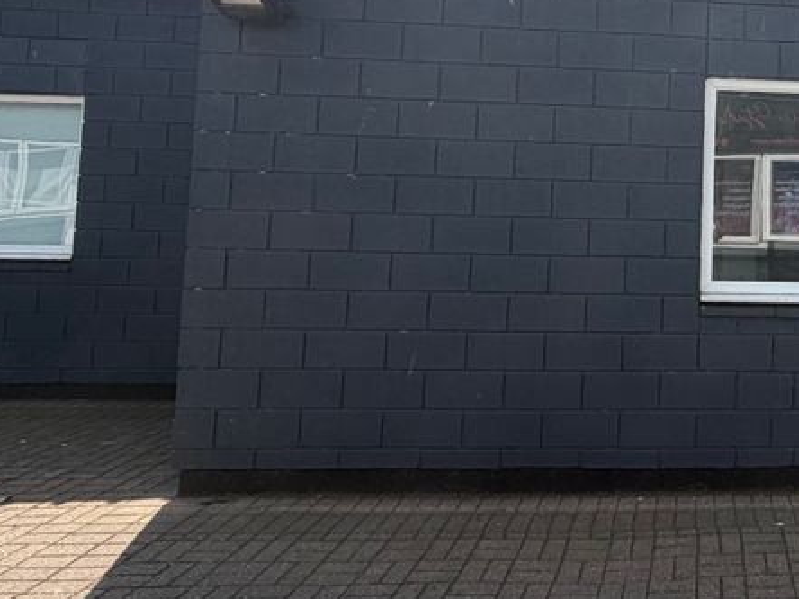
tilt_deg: +4.2
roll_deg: -0.9
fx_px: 808
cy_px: 161
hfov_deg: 45.2
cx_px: 785
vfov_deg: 39.8
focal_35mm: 35
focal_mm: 2.22
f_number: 2.2
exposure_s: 1/770
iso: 32
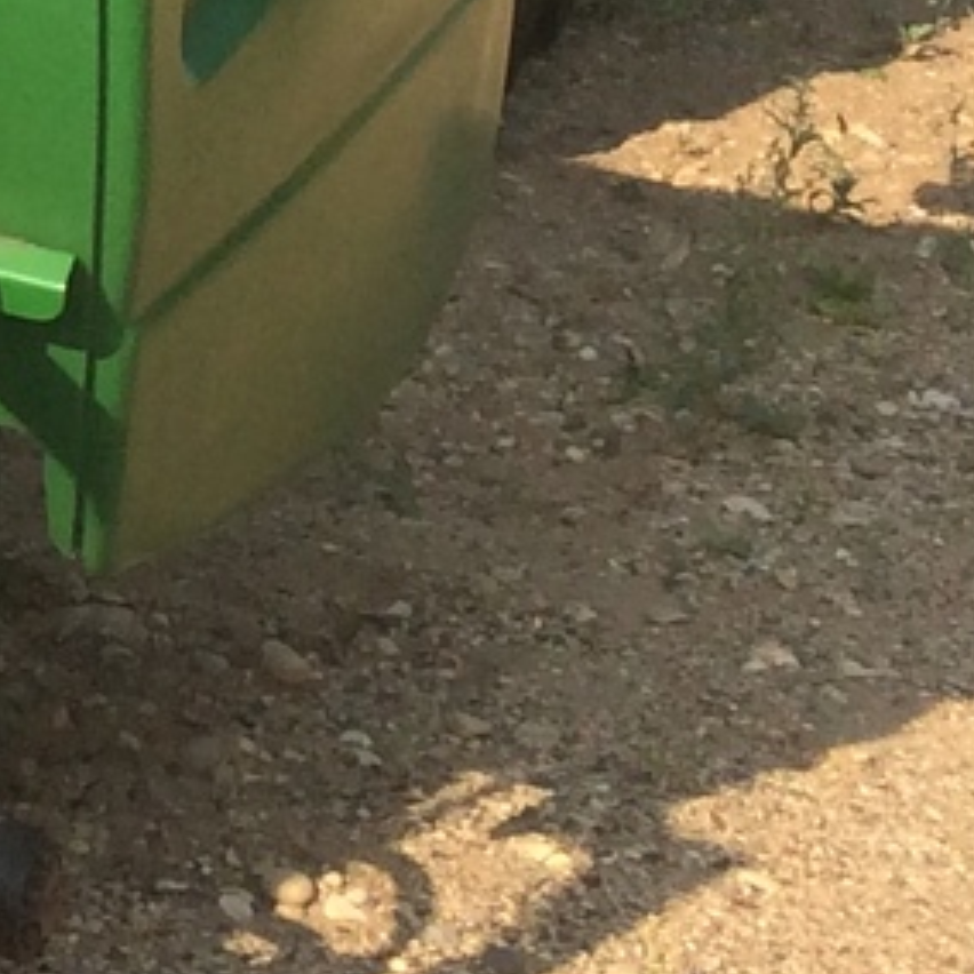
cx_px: -1564
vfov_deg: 8.4
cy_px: -1293
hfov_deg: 8.2
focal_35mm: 191
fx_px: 6080
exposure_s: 1/1414
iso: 32
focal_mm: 4.12
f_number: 2.2
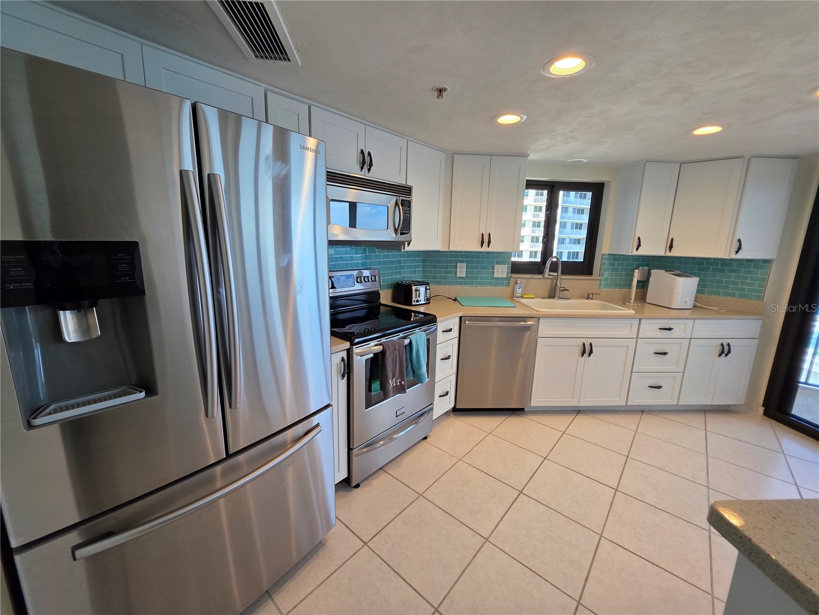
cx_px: 410
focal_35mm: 13
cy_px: 308
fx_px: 308
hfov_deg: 106.2
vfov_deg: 89.9
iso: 80
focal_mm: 2.2
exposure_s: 1/120
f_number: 1.9
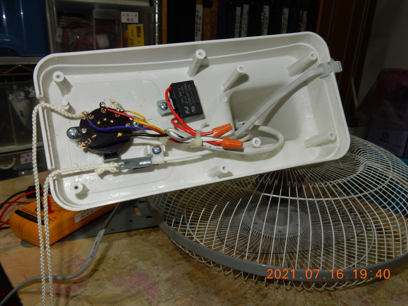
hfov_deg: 60.0
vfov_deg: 46.8
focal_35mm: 30
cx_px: 204
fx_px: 354
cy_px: 153
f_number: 4
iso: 200
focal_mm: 5.4
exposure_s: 1/30
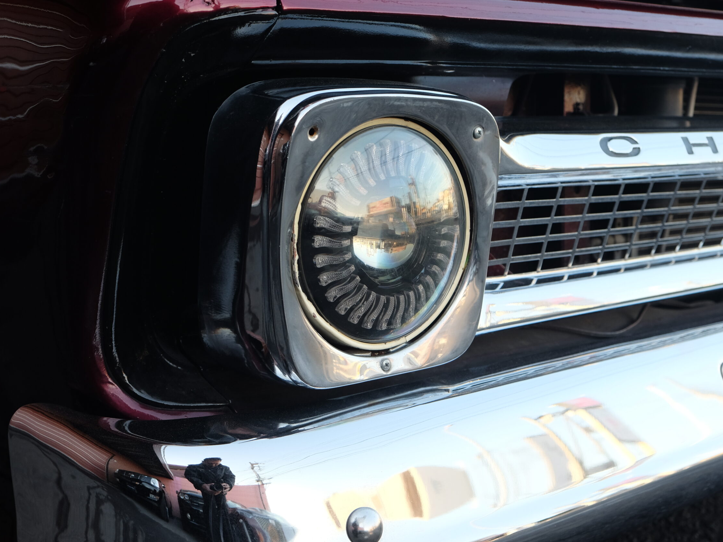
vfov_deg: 32.9
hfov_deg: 42.9
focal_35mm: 44
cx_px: 368
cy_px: 268
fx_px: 919
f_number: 4
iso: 400
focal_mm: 26.5
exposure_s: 1/160
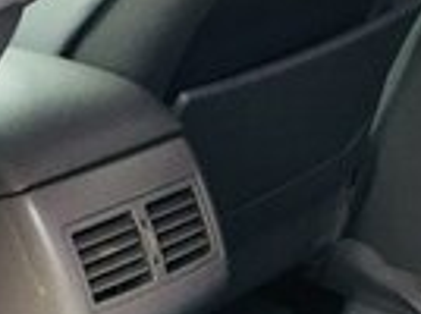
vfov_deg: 9.8
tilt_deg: -31.7
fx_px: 1736
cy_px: 560
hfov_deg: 13.8
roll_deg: -6.0
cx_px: 317
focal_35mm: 143
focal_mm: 4.15
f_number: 2.2
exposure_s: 1/100
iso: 50
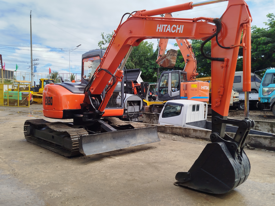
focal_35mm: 29
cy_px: 103
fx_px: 230
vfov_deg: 48.2
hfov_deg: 61.7
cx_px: 138
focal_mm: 5.31
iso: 50
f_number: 1.7
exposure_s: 1/1103
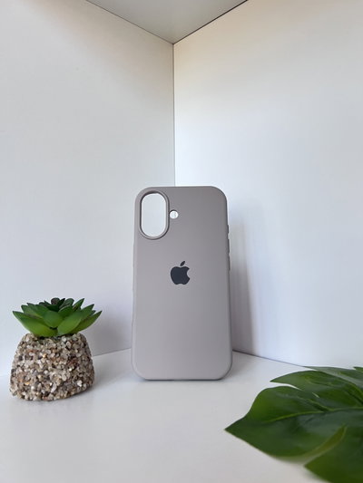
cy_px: 242
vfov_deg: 67.3
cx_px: 182
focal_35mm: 26
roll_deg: +2.5
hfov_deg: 53.1
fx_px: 363
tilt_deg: +0.8
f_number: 1.5
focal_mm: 5.7
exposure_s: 1/68
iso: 125
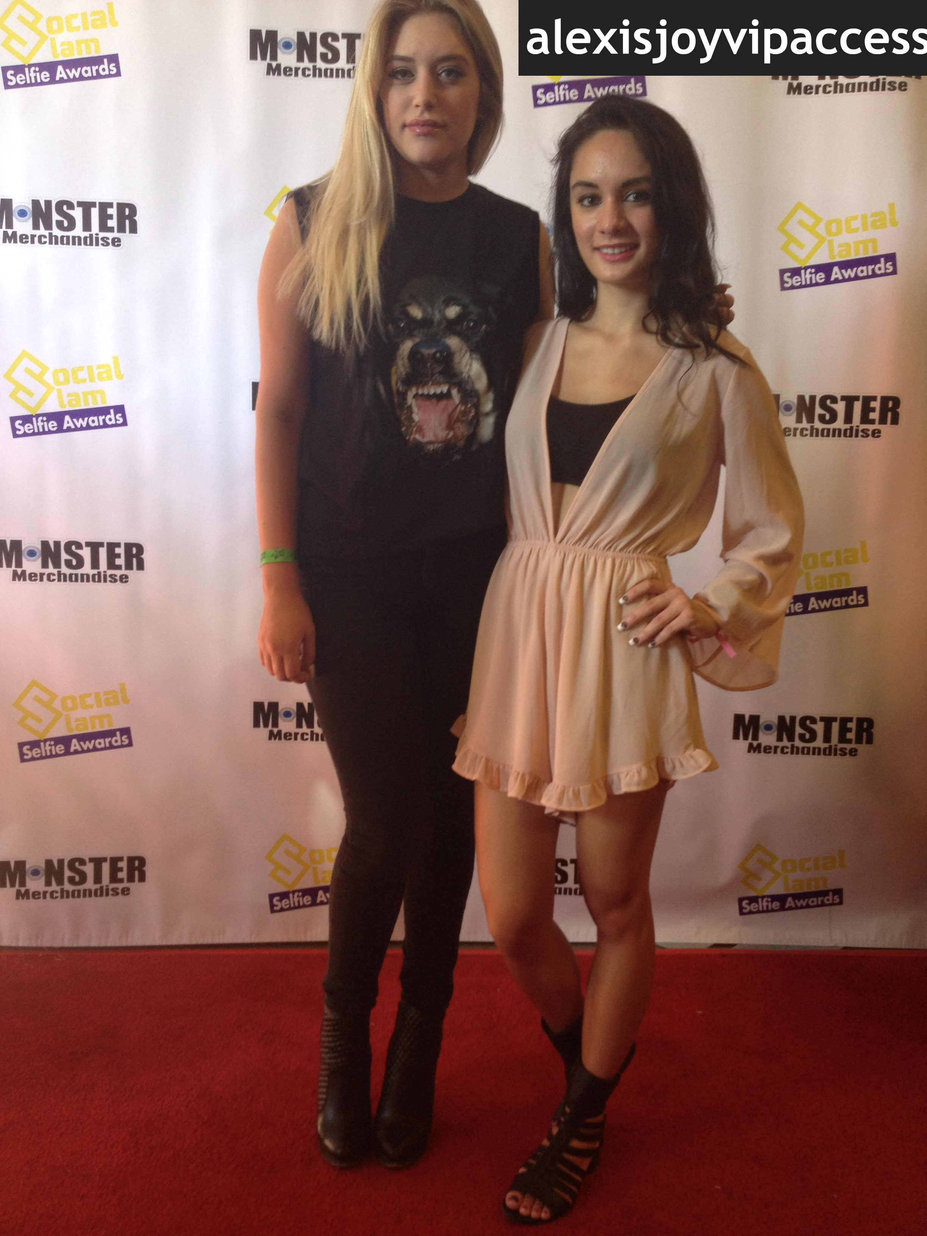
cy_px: 618
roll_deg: -1.3
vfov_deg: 52.6
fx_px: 1250
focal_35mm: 35
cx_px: 464
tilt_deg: -6.9
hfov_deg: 40.7
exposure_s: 1/20
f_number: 2.4
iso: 64
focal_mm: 4.28
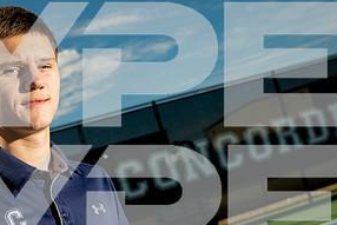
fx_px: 627
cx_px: 64
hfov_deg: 29.3
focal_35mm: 67
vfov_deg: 19.9
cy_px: 208
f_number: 4.5
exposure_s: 1/250
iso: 100
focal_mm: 33
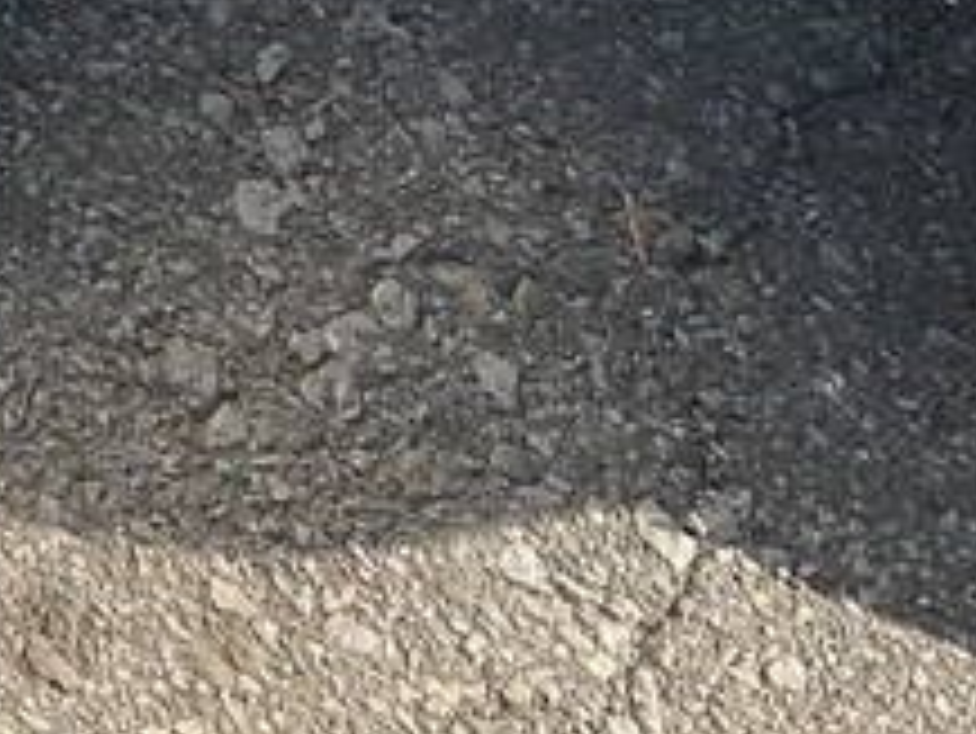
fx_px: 2821
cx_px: -396
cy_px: -290
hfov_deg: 17.9
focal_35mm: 100
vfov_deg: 14.1
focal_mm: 3
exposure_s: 1/1342
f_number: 1.8
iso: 25
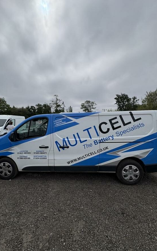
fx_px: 103
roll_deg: +0.7
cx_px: 74
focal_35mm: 15
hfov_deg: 74.7
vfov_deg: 101.5
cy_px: 126
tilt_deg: +4.6
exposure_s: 1/3390
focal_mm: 2.22
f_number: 2.2
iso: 50
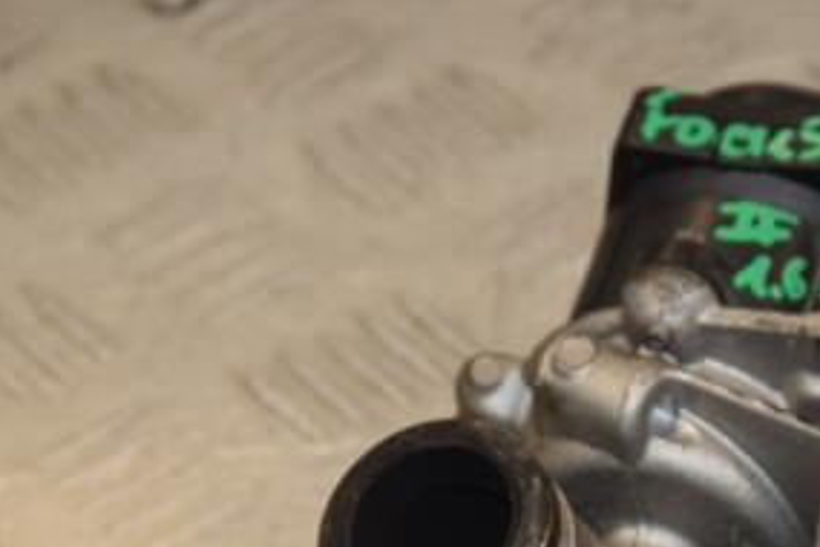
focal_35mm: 309
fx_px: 7038
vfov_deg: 4.4
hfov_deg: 6.7
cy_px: 524
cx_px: 578
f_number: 7.1
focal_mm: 98
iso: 800
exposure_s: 1/200
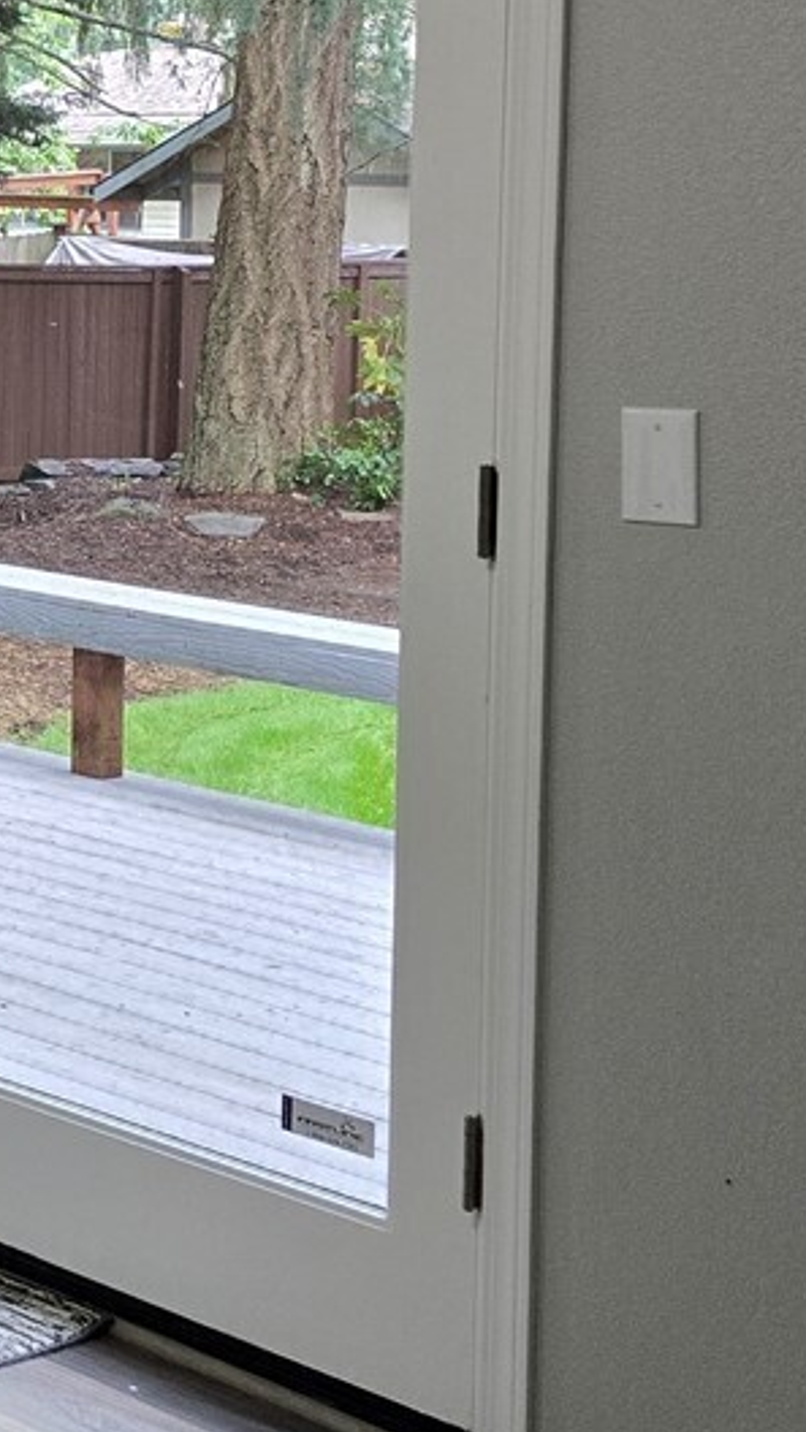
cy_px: 214
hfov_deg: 12.7
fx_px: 2888
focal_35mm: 76
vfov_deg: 27.1
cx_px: -1077
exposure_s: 1/120
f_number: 1.7
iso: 200
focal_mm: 6.3
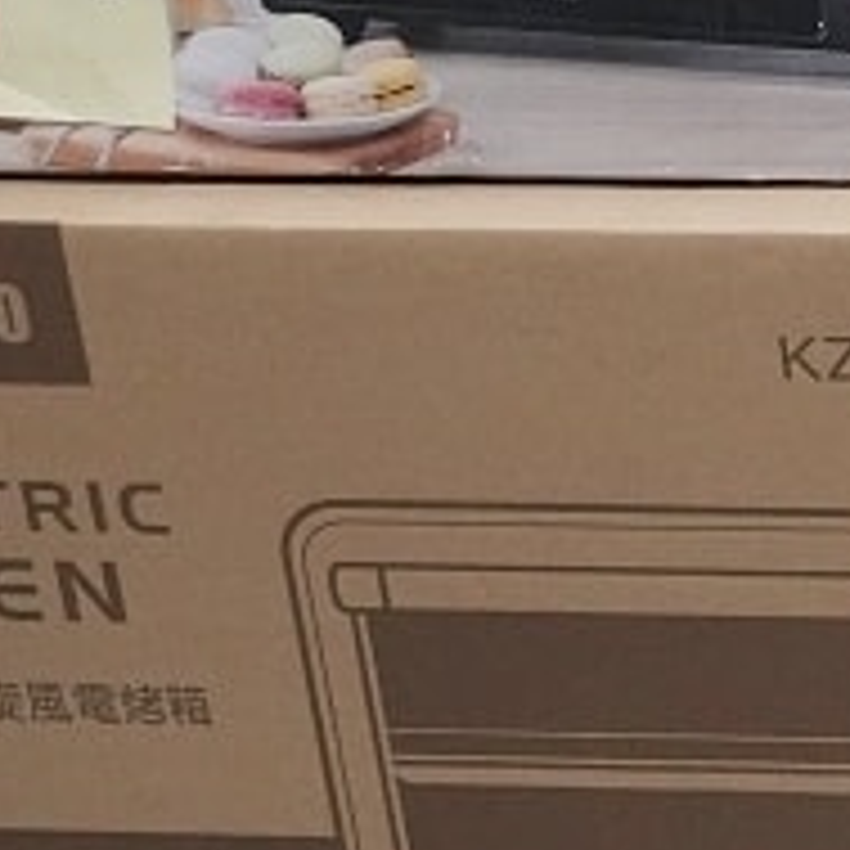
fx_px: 4806
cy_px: 274
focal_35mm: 173
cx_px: 2033
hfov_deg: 9.1
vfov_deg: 10.1
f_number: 2.8
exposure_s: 1/160
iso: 4000
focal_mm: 32
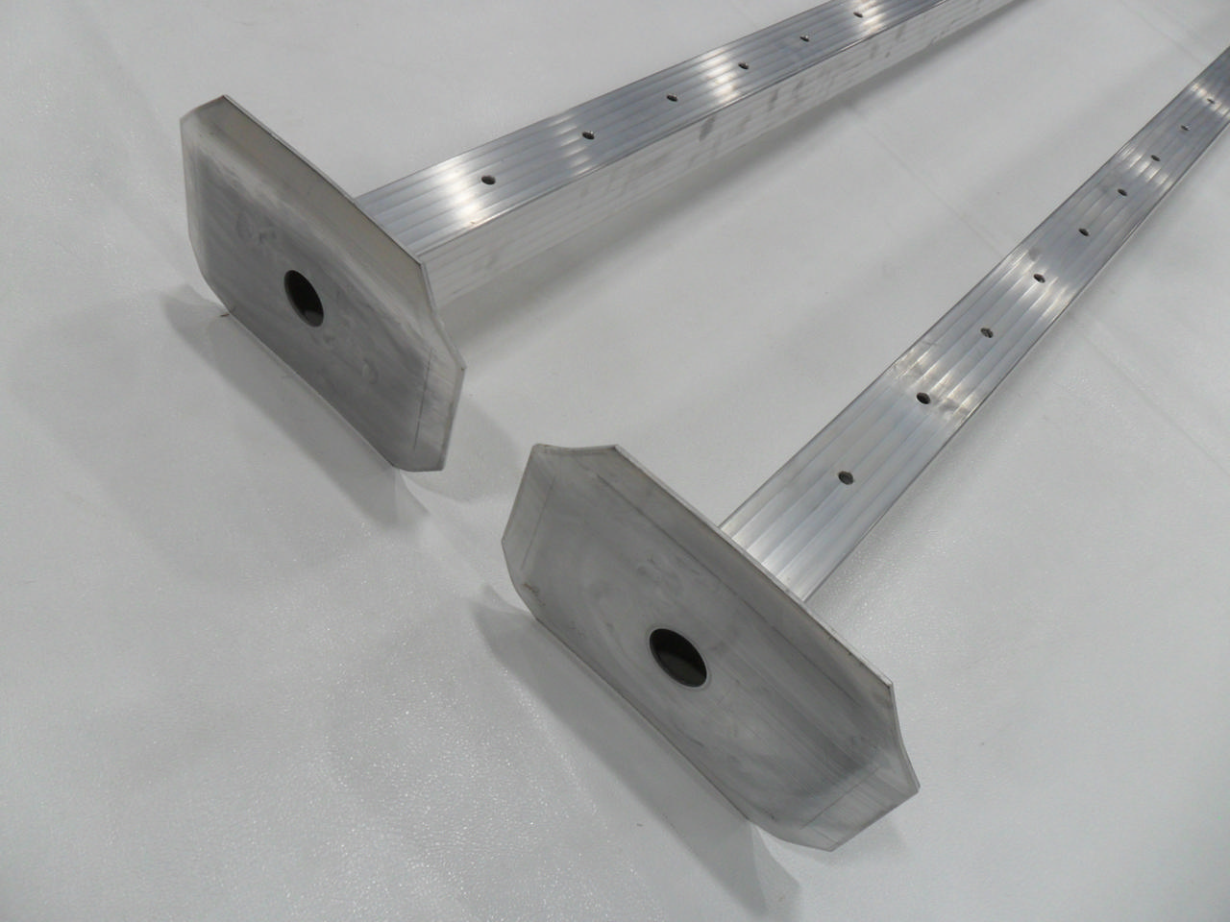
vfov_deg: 51.4
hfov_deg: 65.3
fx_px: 959
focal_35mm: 27
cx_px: 615
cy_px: 461
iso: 120
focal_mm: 4.9
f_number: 3.5
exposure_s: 1/30
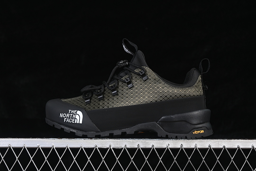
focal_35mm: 75
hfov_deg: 27.0
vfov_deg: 18.2
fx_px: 533
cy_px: 86
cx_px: 128
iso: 160
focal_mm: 50
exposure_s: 1/50
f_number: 6.3
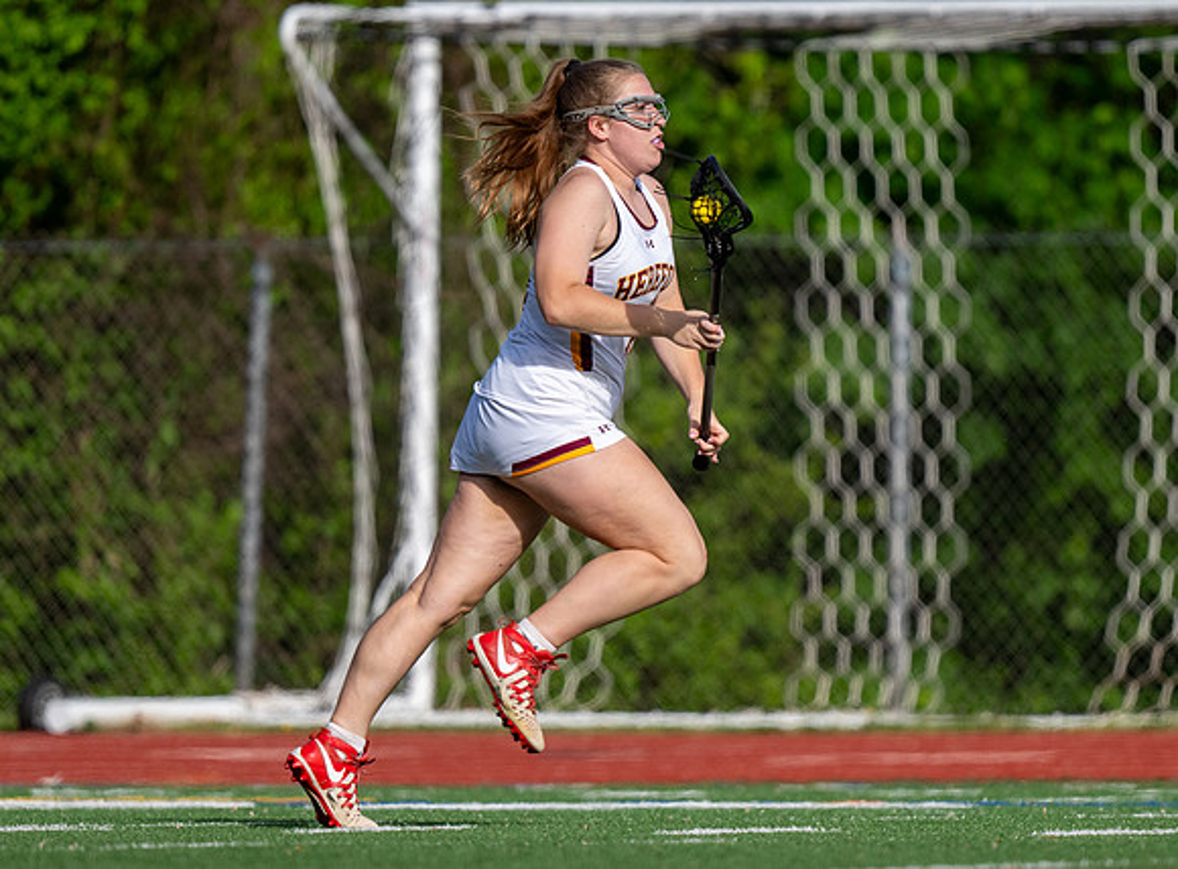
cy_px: 431
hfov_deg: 2.4
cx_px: 532
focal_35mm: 830
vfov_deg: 1.8
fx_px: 28093
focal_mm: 500
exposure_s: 1/2500
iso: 560
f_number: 5.6
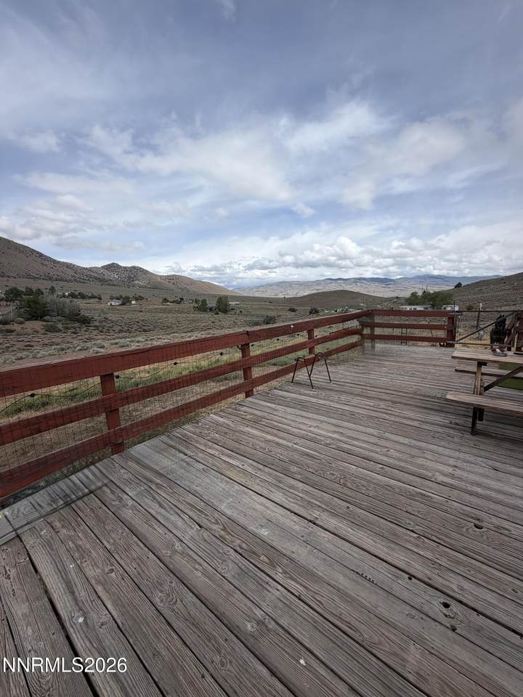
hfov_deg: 85.7
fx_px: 282
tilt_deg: -12.3
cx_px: 262
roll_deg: +0.8
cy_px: 348
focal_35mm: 14
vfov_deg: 102.1
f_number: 2.2
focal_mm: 2.22
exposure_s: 1/955
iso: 20
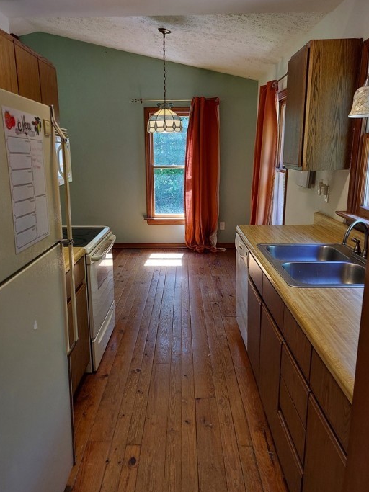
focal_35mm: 27
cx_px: 175
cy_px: 248
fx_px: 384
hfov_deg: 51.3
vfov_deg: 65.3
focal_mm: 5.23
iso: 80
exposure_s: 1/60
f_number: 1.8
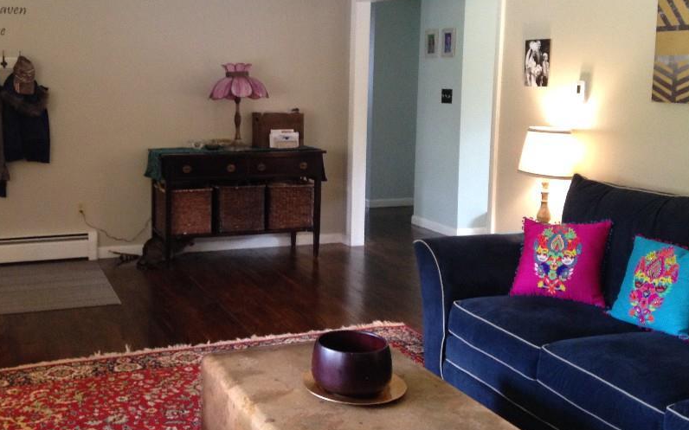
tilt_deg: -6.8
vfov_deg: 28.5
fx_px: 845
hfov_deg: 44.0
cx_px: 259
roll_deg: -1.2
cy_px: 173
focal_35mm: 45
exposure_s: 1/20
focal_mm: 4.12
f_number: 2.4
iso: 200
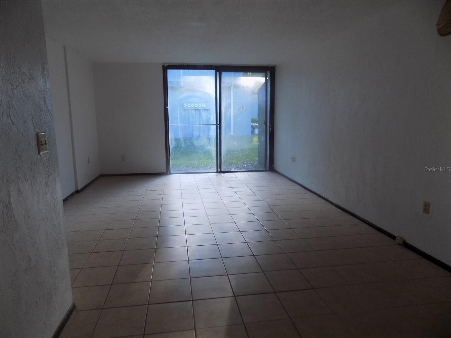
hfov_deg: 73.9
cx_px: 226
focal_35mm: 23
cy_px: 169
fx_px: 300
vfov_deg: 58.9
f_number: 3.1
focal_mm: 4
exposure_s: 1/40
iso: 80
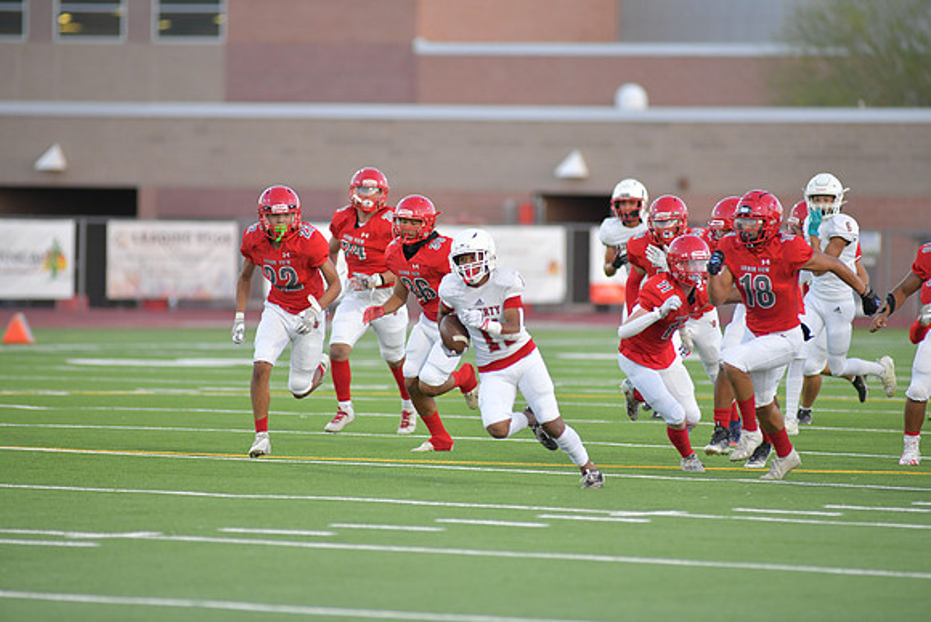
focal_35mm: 300
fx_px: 7760
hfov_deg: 6.9
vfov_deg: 4.6
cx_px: 466
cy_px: 311
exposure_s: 1/1250
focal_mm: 300
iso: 1600
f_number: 3.5
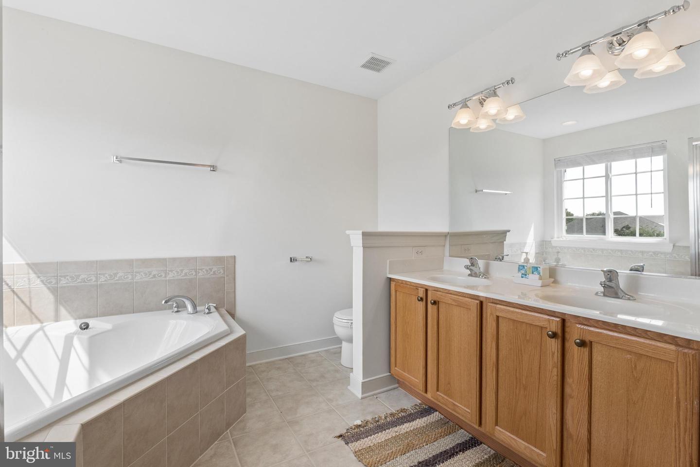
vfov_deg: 72.1
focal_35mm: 16
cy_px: 234
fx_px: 321
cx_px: 350
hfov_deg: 95.0
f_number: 8
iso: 400
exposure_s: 1/160
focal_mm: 11
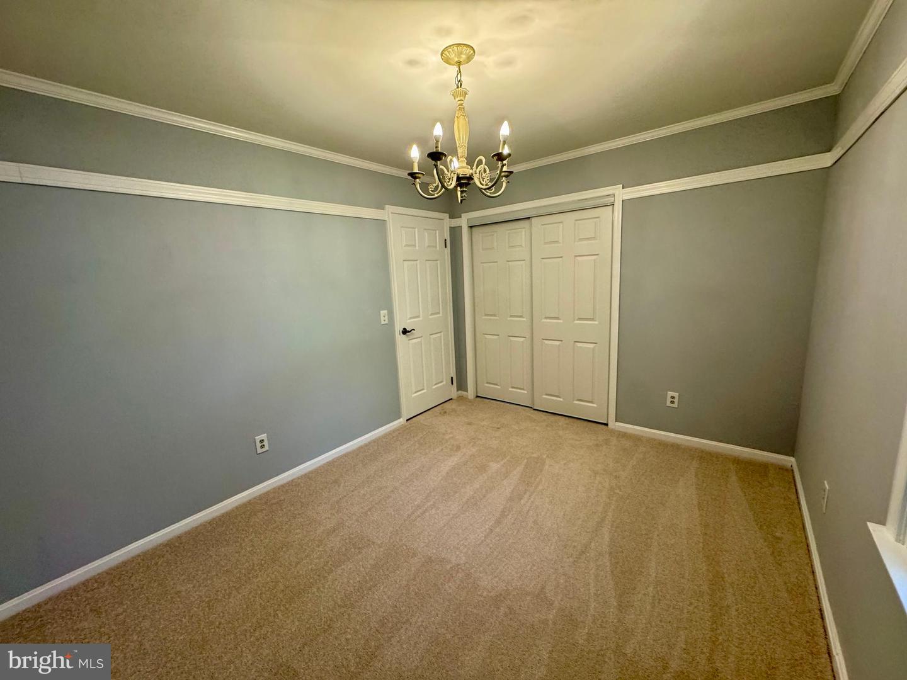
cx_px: 454
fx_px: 367
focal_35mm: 14
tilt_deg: -11.7
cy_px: 340
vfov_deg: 85.7
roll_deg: +2.7
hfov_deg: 102.1
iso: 320
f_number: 2.2
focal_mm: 2.22
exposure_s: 1/60
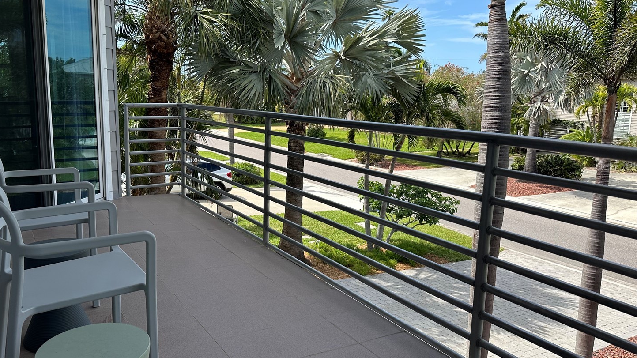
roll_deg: -0.9
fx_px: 490
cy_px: 166
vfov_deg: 40.1
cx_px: 284
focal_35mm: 29
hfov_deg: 65.9
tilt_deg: -9.4
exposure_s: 1/2028
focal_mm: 6.86
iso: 80
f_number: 1.78
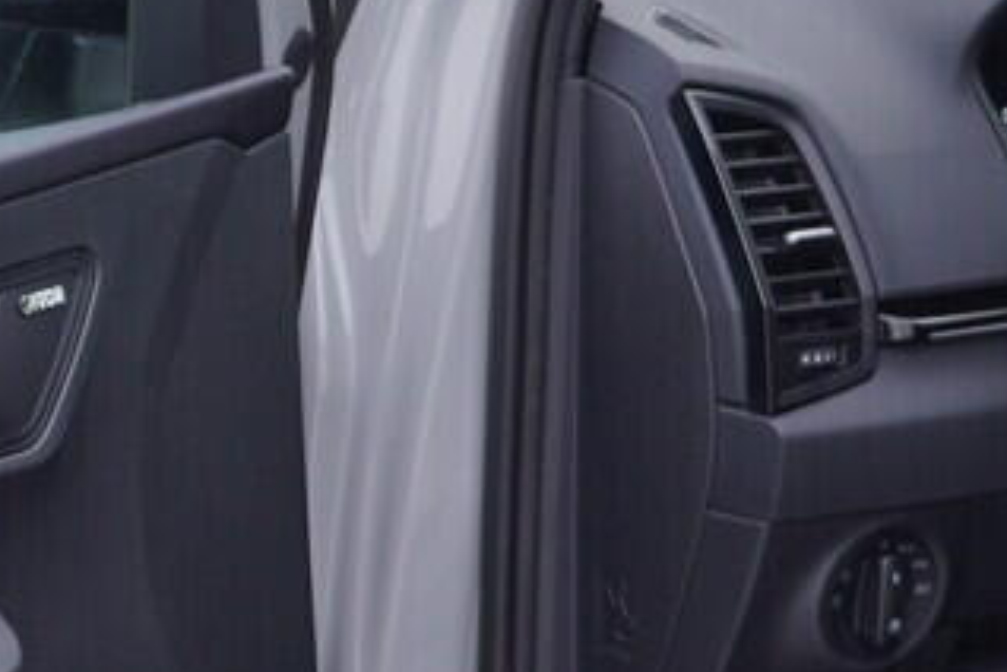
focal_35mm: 163
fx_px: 4559
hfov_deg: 12.6
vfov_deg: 8.4
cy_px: 488
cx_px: 377
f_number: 3.2
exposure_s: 1/50
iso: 125
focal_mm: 24
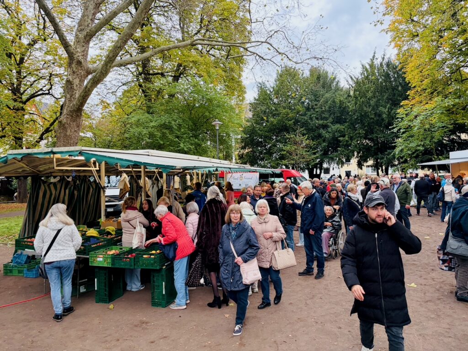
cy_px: 176
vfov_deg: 53.1
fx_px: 352
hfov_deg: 67.3
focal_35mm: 26
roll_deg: +1.9
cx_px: 234
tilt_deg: -1.8
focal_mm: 5.96
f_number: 1.6
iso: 100
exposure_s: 1/172
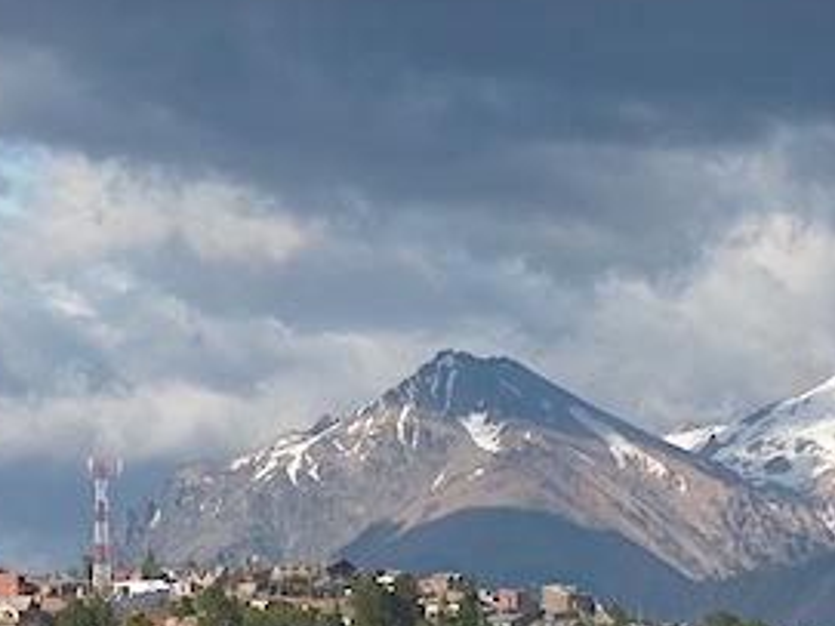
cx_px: 324
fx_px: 8608
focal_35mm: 357
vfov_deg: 4.2
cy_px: 416
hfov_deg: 5.6
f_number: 5.6
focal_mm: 39.7
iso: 80
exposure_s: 1/500
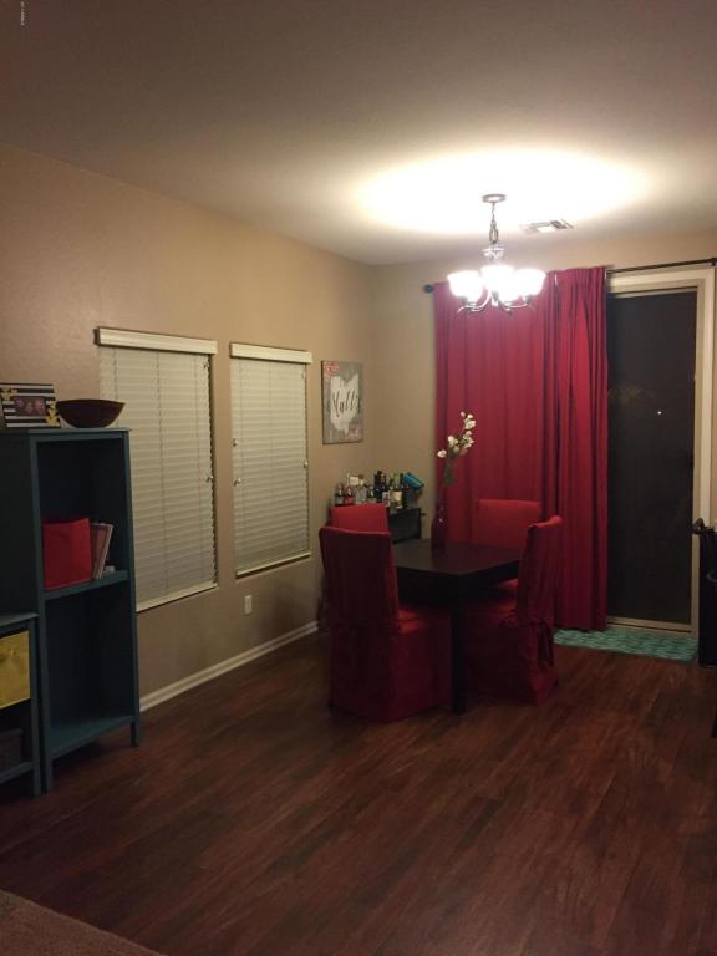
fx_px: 801
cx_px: 358
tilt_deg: -3.7
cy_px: 478
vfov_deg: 61.7
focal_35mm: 29
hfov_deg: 48.2
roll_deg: +1.5
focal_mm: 4.15
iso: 200
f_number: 2.2
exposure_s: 1/30
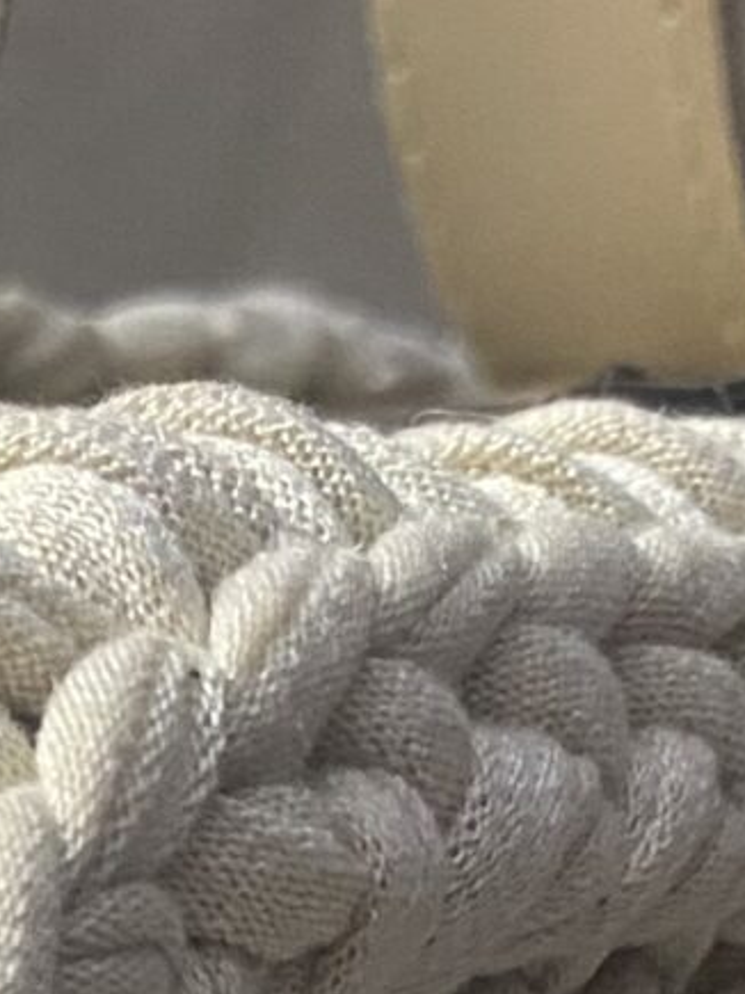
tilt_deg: -25.6
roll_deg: +2.0
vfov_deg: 10.1
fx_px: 4393
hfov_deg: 9.5
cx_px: -256
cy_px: 2847
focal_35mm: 153
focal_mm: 4.25
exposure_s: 1/60
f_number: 1.8
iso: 200
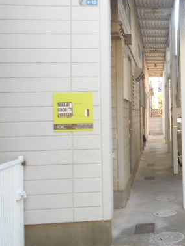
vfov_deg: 42.8
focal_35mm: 44
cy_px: 108
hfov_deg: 29.7
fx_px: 313
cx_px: 203
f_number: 3.2
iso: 80
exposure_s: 1/60
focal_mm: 4.6
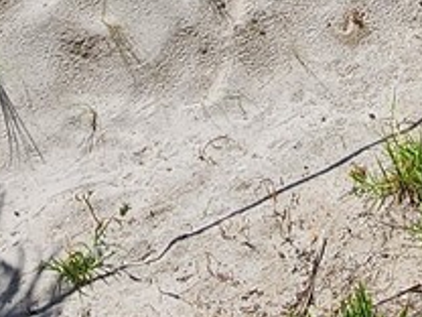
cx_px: 432
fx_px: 1219
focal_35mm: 100
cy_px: -622
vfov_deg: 10.6
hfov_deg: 19.0
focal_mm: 2.2
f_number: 2.2
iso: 50
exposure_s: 1/3483
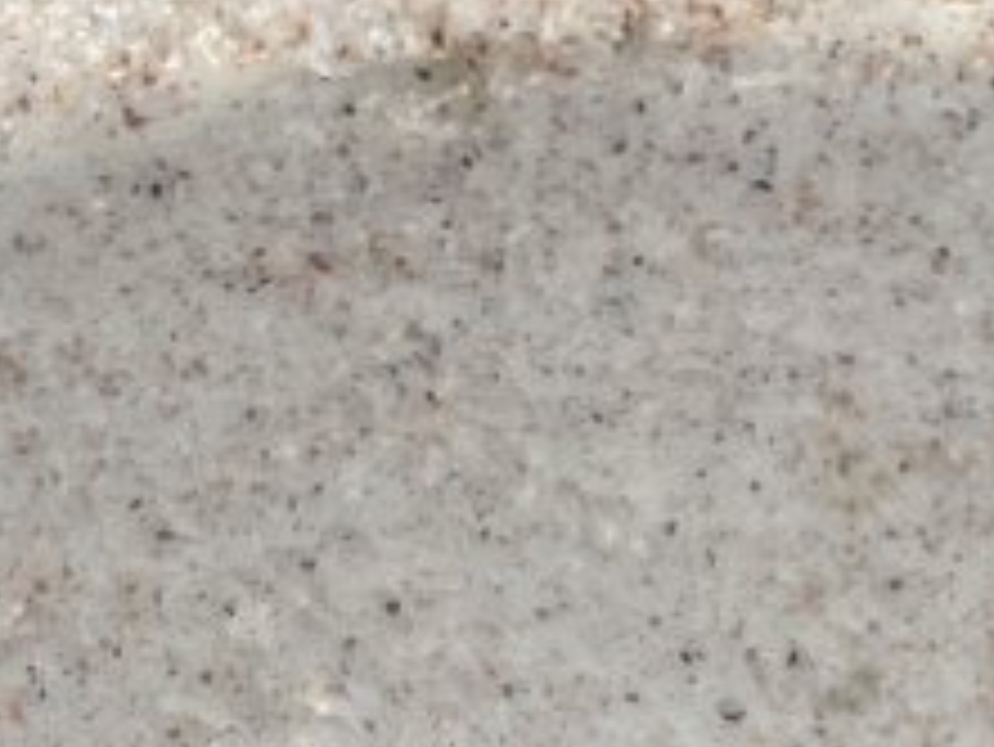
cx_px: 495
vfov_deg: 9.5
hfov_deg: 14.0
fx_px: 4051
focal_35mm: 141
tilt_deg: -84.2
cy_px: 1728
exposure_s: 1/100
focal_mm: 4.2
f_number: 1.6
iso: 50
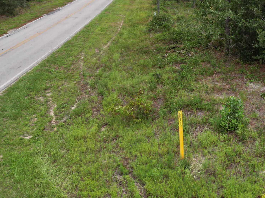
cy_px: 73
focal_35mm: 48
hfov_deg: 37.5
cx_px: 229
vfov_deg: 30.1
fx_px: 367
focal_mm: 6.72
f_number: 1.7
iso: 150
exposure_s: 1/725
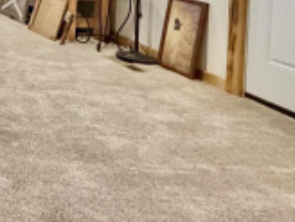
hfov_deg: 20.9
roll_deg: -0.7
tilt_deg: -1.0
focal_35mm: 57
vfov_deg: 21.9
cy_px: -99
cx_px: -255
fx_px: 486
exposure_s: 1/60
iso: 640
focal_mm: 2.22
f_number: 2.2
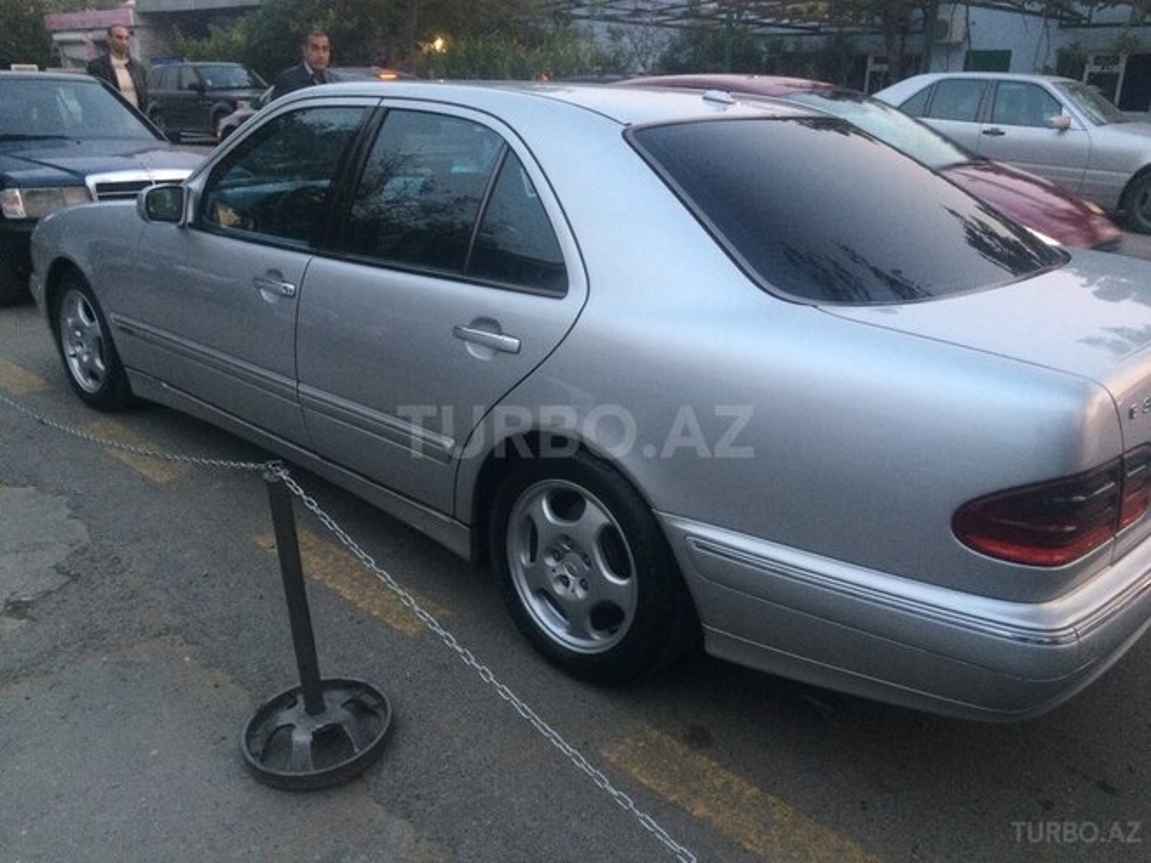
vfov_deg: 48.2
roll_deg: -1.3
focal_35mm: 29
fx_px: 964
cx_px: 576
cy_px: 432
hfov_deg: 61.7
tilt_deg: -20.0
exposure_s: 1/33
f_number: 2.2
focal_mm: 4.15
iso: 80
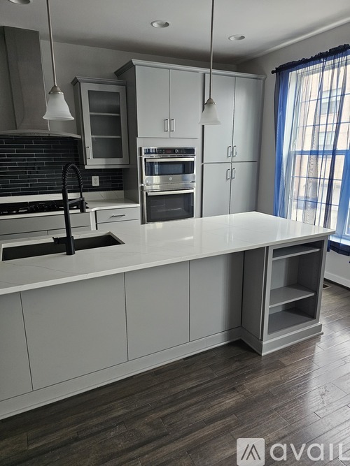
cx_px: 175
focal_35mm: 23
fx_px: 310
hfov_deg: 58.9
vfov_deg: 73.9
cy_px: 233
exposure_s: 1/170
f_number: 1.7
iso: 500
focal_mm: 6.3
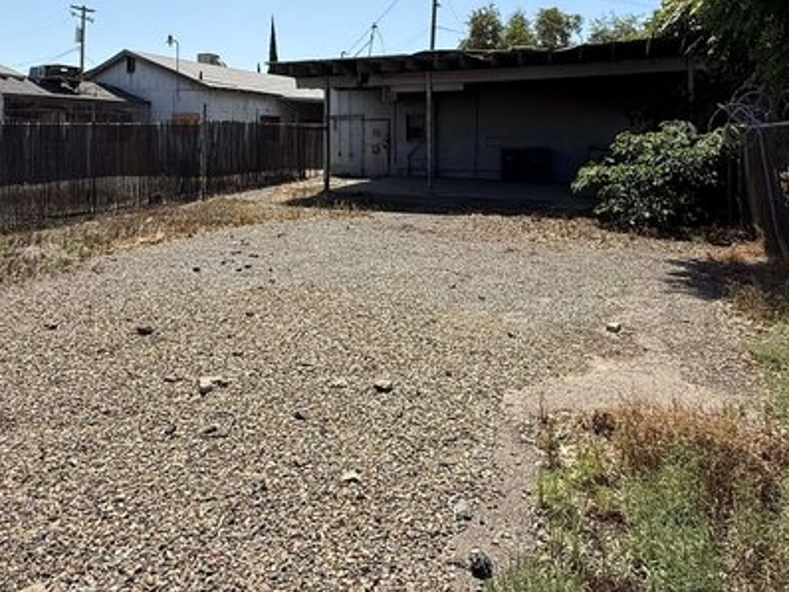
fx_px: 616
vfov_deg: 49.2
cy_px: 141
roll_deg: -1.0
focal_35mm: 27
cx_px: 359
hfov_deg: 65.2
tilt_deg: -0.8
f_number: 2.2
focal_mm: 2.22
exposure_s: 1/2717
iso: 50
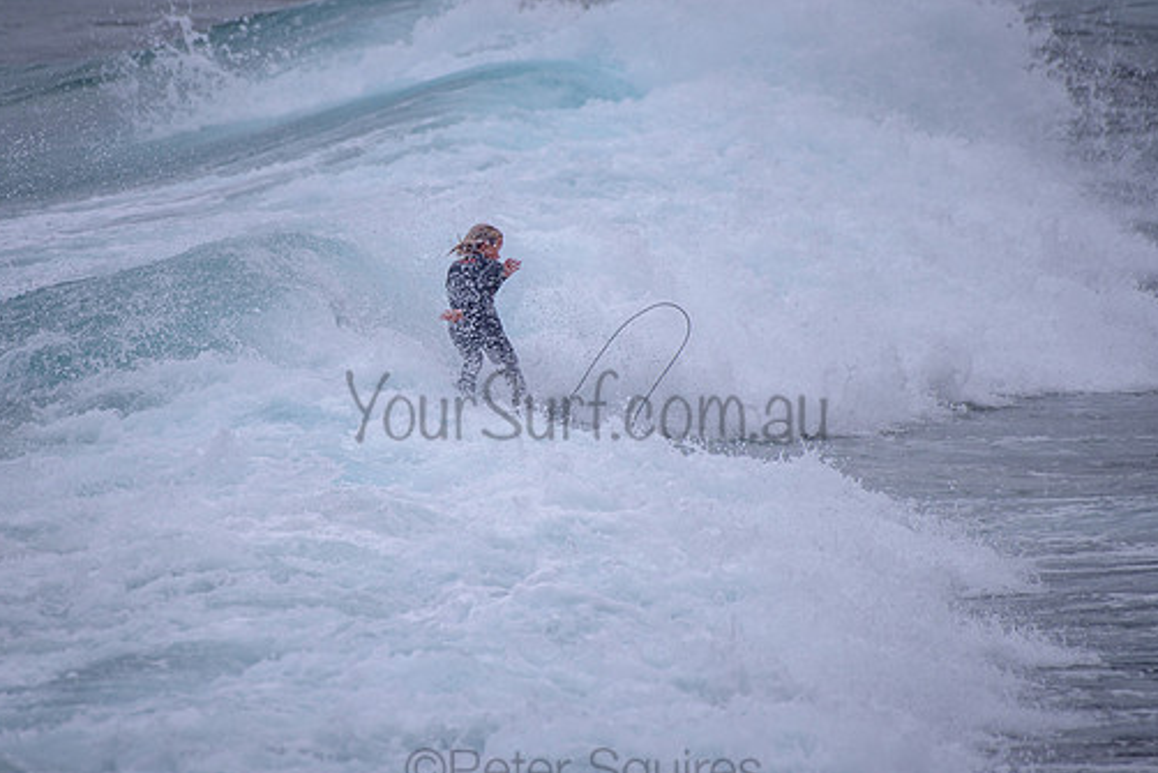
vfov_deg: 1.9
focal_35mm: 709
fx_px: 22811
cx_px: 459
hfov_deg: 2.9
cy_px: 286
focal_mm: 500
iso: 160
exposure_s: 1/2000
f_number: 5.6
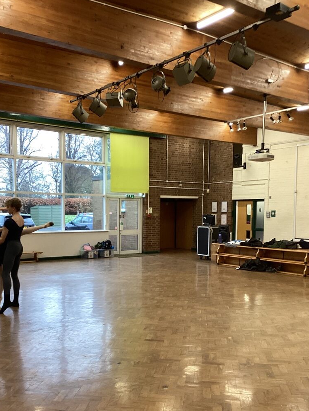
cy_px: 242
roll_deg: -0.5
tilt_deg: -3.9
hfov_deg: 38.6
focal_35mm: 37
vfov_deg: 49.9
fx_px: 440
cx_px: 141
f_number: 2.4
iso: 80
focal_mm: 3.3
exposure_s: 1/50
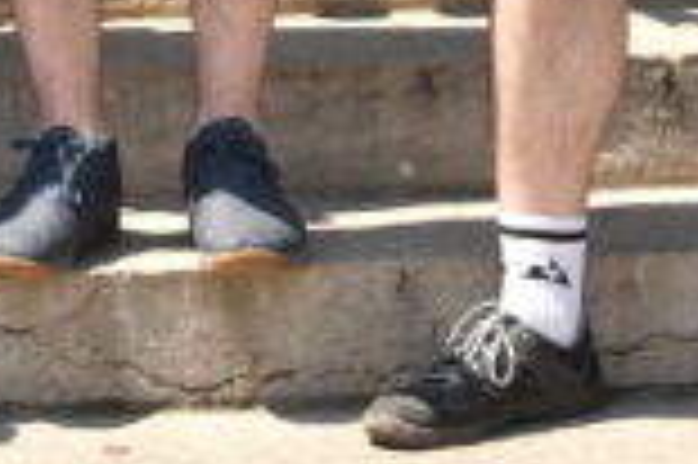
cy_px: -644
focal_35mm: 223
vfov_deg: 5.9
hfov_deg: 9.1
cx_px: -216
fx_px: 4319
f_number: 7.1
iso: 125
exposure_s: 1/200
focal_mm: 45
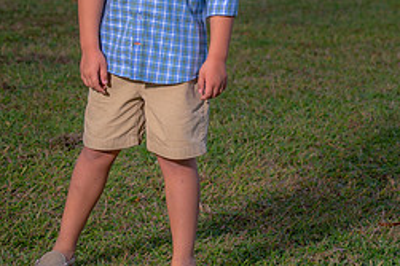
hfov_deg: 8.0
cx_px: 219
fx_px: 2842
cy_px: 38
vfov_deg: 5.4
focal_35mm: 256
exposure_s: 1/250
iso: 200
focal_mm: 95
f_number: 5
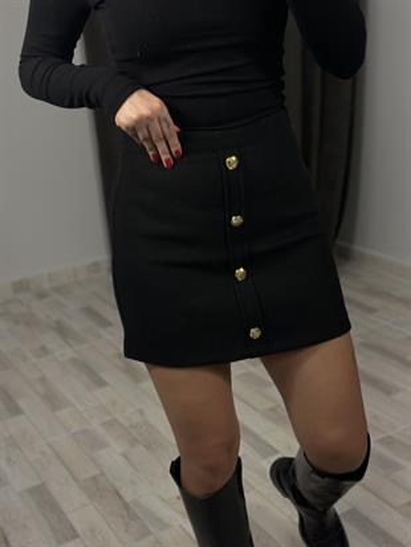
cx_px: 206
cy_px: 274
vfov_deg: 39.6
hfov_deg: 30.3
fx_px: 759
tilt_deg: -41.8
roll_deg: +5.8
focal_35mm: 48
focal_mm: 6.86
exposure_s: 1/116
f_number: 1.78
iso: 64
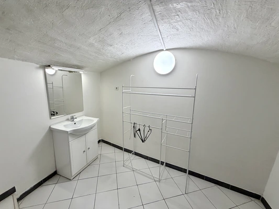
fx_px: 113
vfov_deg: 85.7
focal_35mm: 14
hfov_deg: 102.1
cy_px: 104
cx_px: 140
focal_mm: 2.22
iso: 125
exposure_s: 1/121
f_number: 2.2
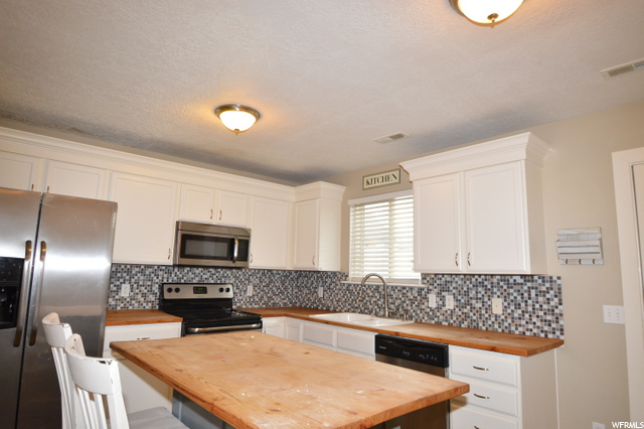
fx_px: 375
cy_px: 214
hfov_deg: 81.2
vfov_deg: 59.4
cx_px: 322
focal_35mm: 21
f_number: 3.8
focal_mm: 14
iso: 450
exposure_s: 1/60
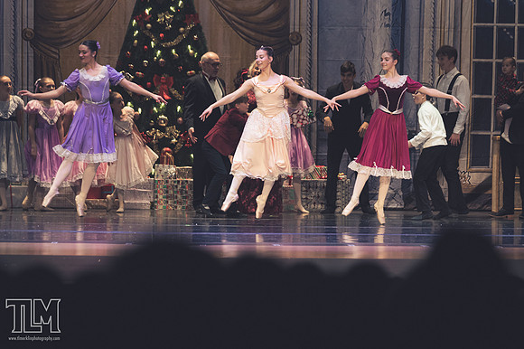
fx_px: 2938
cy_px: 174
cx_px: 262
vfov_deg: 6.8
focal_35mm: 202
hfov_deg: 10.2
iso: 800
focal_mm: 135
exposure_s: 1/320
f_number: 2.8
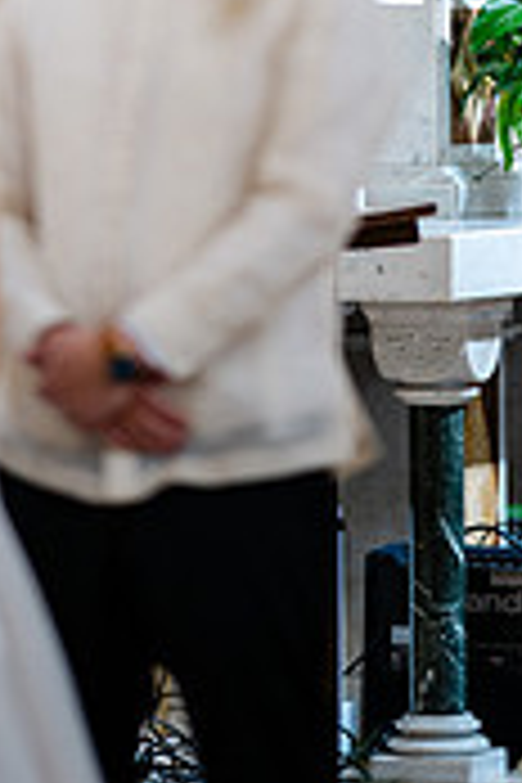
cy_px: -76
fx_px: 5894
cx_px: 126
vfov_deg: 7.6
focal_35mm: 271
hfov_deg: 5.1
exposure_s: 1/100
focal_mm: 105
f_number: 1.4
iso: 400
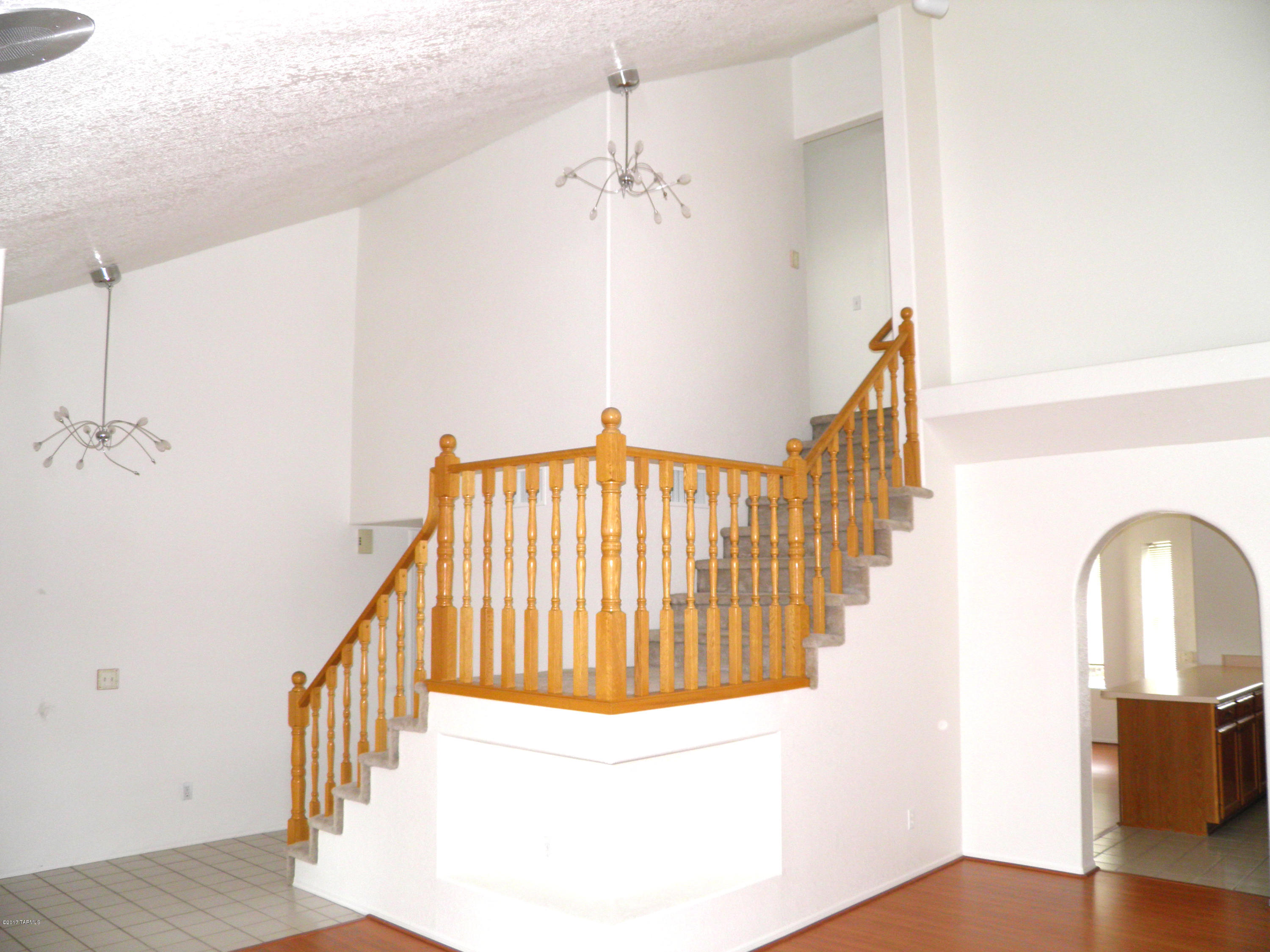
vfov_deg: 49.7
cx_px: 635
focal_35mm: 28
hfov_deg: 63.4
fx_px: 1027
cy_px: 476
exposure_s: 1/30
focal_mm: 4.9
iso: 100
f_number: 2.8
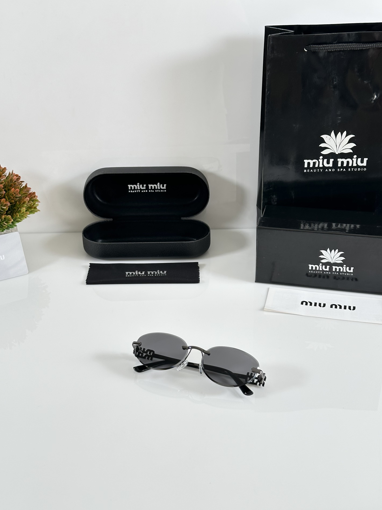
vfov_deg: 37.5
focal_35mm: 51
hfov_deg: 28.6
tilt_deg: -29.9
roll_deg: +1.1
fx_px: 750
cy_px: 267
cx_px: 184
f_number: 1.78
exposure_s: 1/121
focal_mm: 6.86
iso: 80
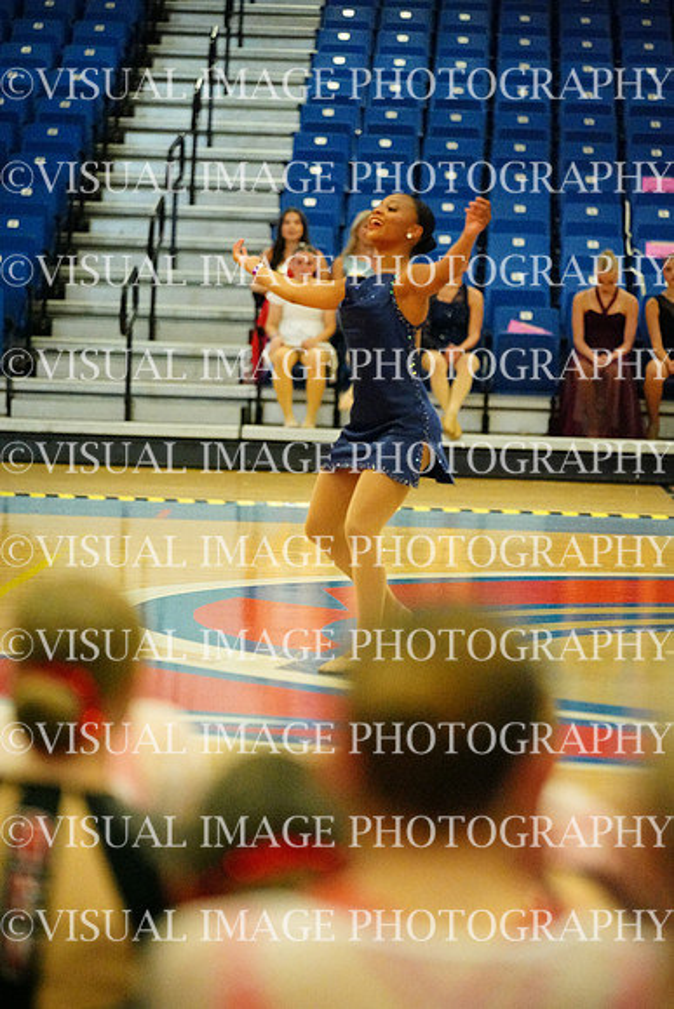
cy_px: 504
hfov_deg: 9.2
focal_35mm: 150
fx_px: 4210
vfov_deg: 13.7
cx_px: 337
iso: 25600
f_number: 2.8
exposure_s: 1/1600
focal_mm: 150
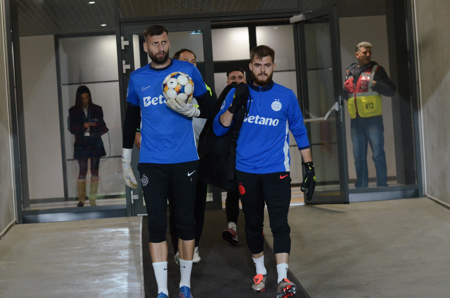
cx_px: 225
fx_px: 1310
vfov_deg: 13.0
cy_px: 149
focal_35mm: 105
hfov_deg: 19.5
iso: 3200
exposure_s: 1/400
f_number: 4.5
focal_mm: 70
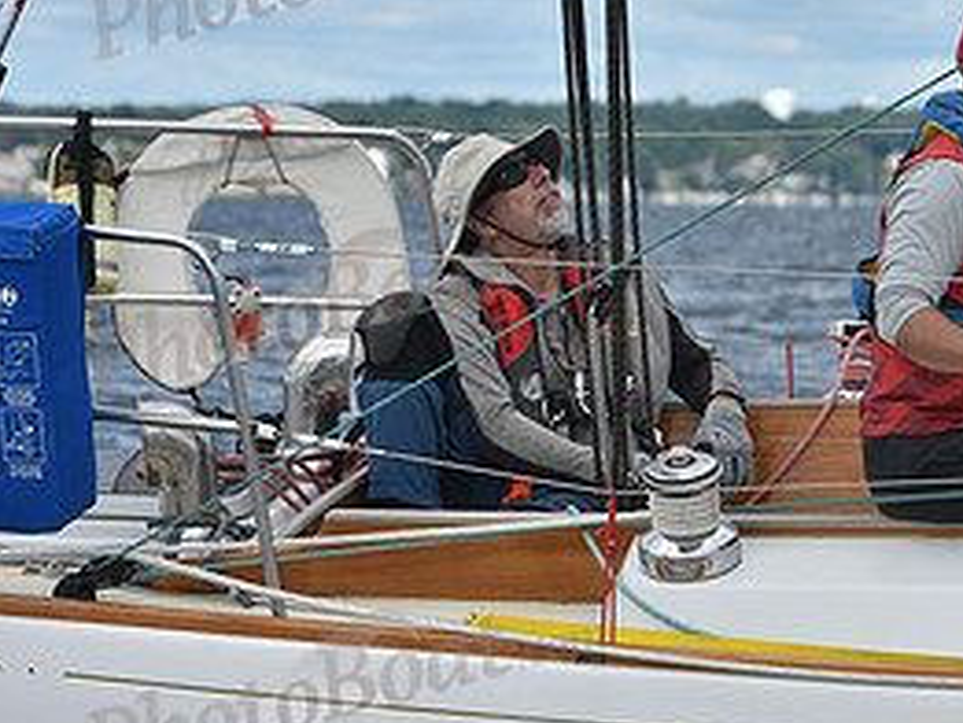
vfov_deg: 4.0
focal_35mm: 374
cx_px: 801
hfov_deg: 5.3
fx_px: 10409
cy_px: 444
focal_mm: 175
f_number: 9
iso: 250
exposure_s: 1/800
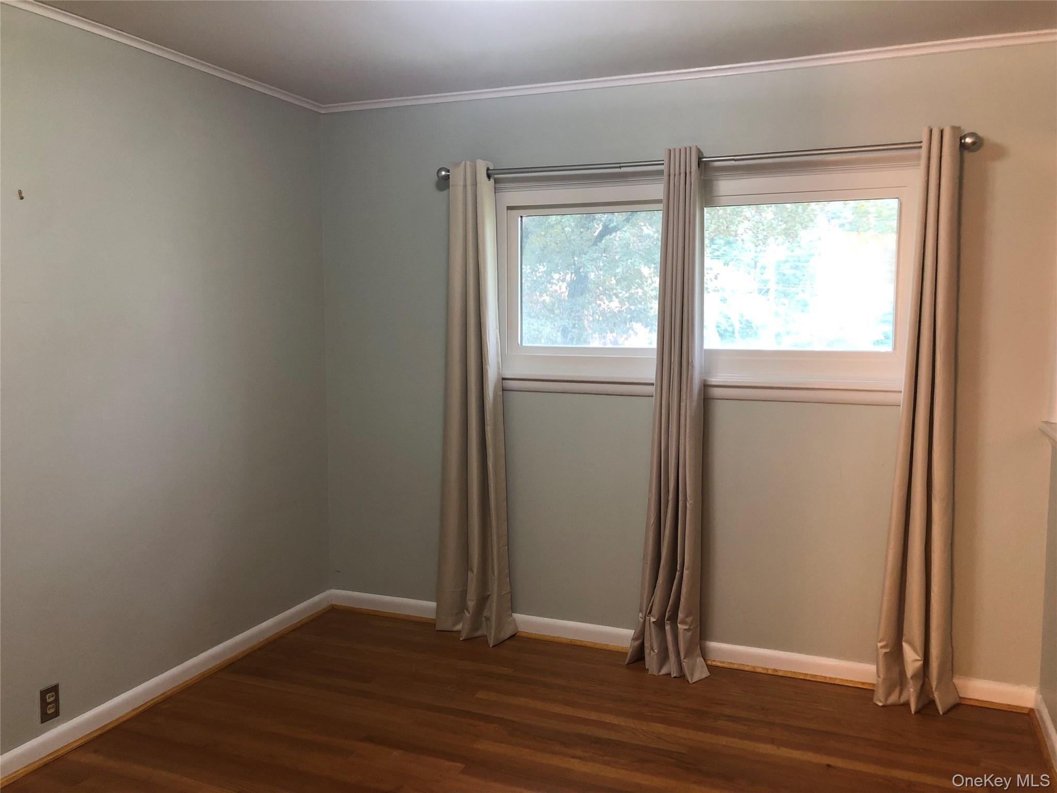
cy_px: 396
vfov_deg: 49.7
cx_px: 528
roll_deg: -0.2
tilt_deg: -6.0
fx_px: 855
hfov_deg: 63.4
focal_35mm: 28
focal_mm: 4
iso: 40
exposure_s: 1/15
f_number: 1.8
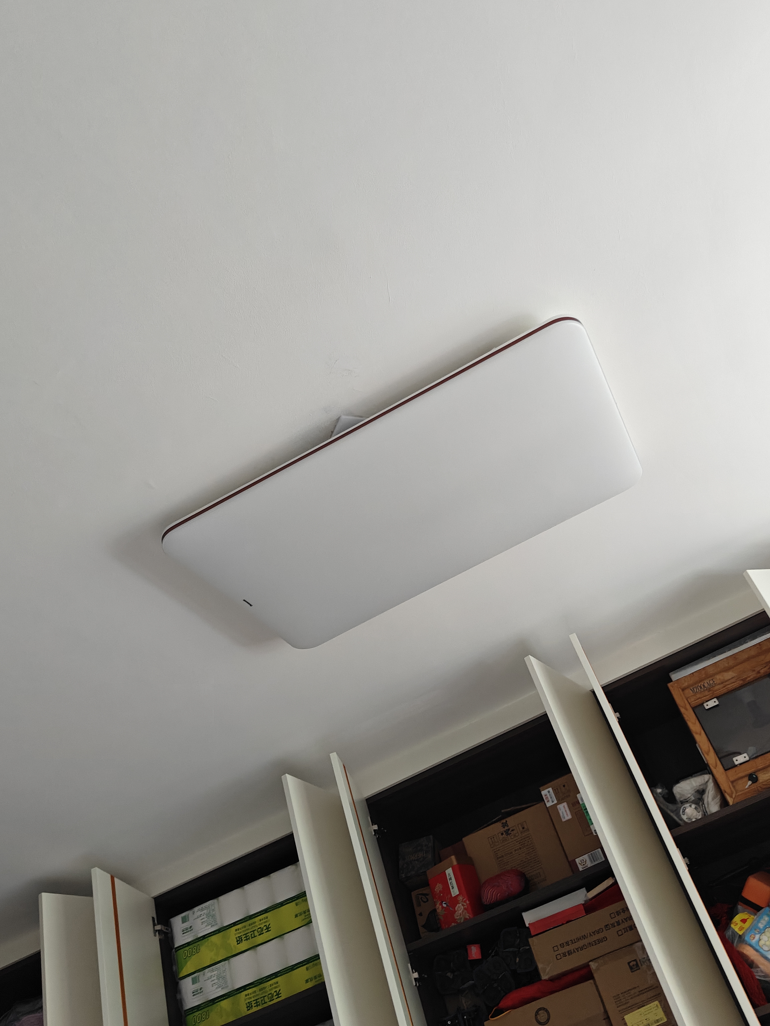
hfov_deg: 44.2
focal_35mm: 32
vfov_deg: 56.8
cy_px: 513
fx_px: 949
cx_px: 385
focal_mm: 5.59
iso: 500
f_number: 1.8
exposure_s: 1/50
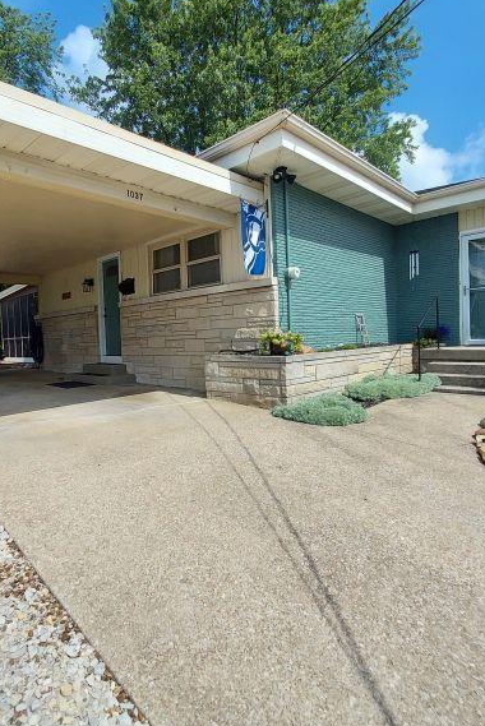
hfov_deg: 64.1
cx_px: 195
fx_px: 383
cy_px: 347
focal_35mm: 19
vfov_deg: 86.8
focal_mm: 1.42
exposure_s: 1/2127
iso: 50
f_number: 2.2
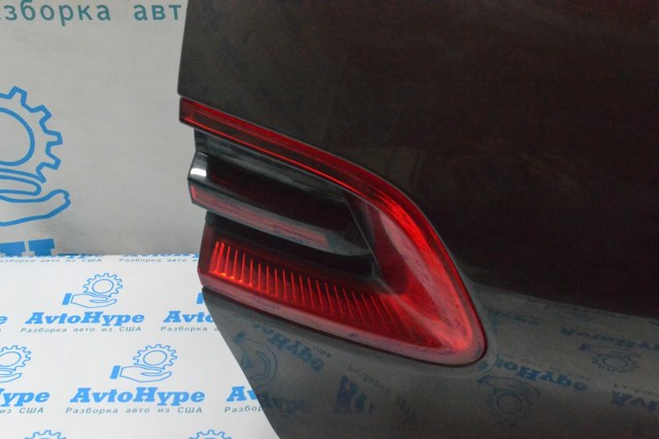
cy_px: 220
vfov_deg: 28.0
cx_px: 330
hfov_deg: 41.1
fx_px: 878
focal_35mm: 48
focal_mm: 32
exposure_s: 1/160
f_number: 10
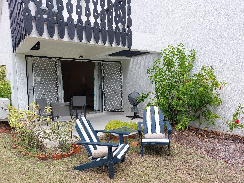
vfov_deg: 56.8
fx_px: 169
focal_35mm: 24
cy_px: 92
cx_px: 122
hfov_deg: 71.6
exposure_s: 1/318
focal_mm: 5.23
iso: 25
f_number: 1.8
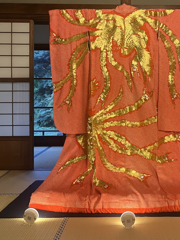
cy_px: 99
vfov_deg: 44.6
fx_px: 291
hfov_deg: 33.7
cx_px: 133
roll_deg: -0.1
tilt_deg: -0.2
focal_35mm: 42
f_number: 1.6
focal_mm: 5.1
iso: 400
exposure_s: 1/50
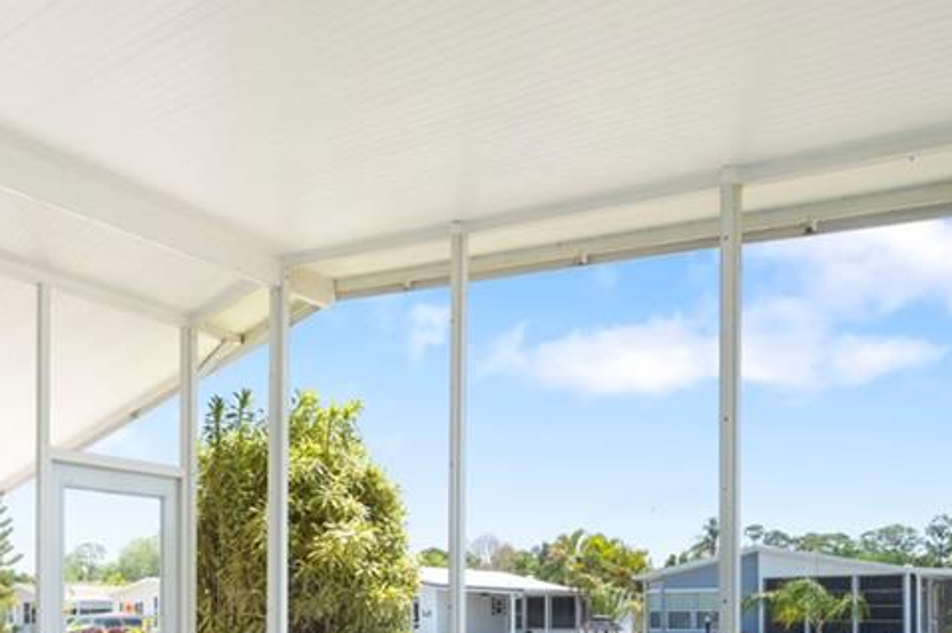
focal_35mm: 30
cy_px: 641
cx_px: 189
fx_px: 793
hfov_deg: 57.3
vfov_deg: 38.4
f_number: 4
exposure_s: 1/80
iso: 100
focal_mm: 14
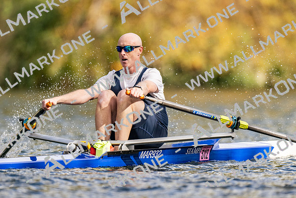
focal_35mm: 900
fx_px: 7405
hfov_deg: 2.3
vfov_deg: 1.5
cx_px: 148
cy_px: 99
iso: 220
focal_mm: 600
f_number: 4
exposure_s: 1/2500
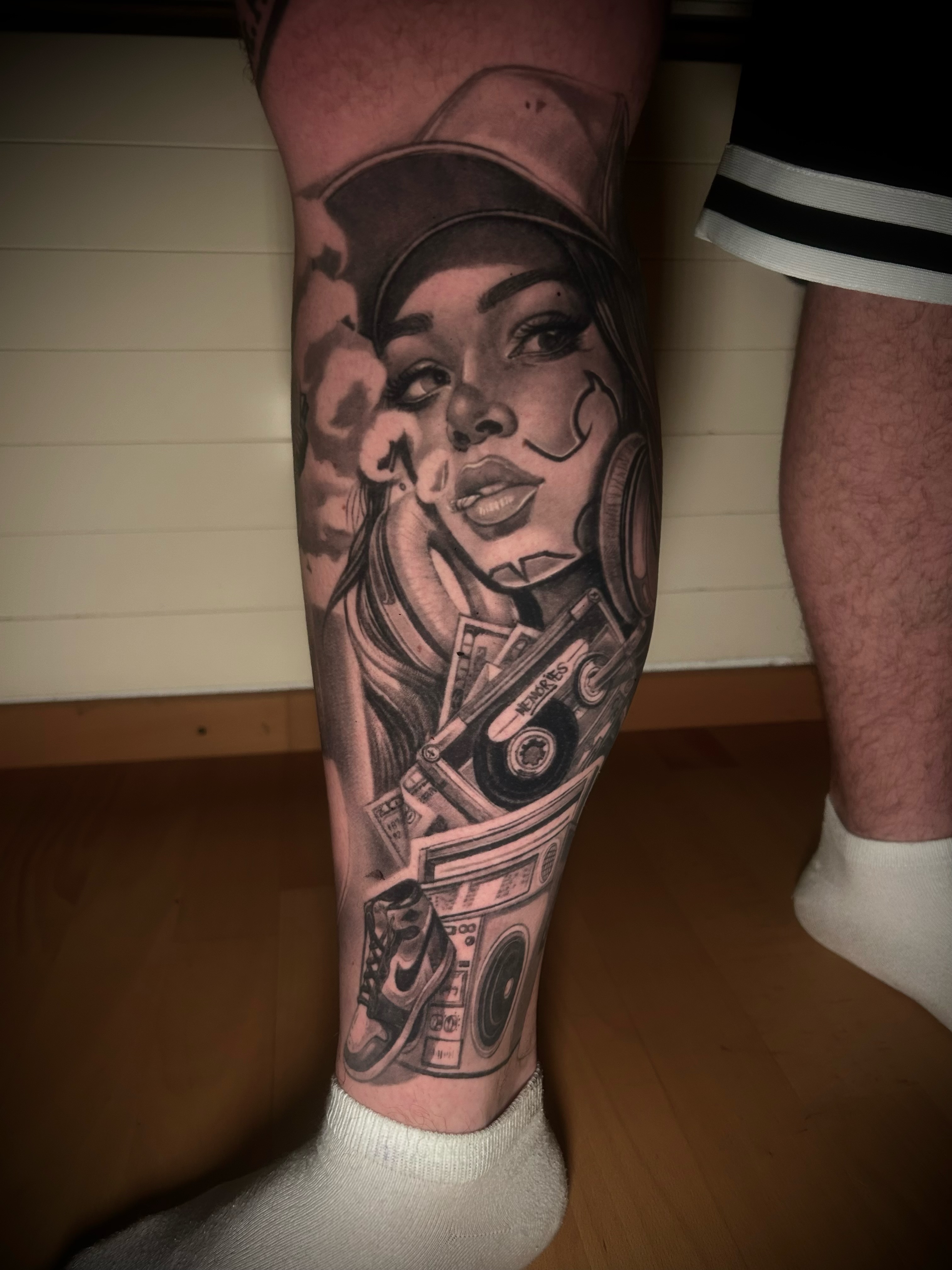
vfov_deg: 67.3
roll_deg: -0.2
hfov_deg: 53.1
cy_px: 635
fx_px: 953
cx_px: 476
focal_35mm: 26
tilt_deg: -18.4
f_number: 1.5
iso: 200
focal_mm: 5.7
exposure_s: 1/50
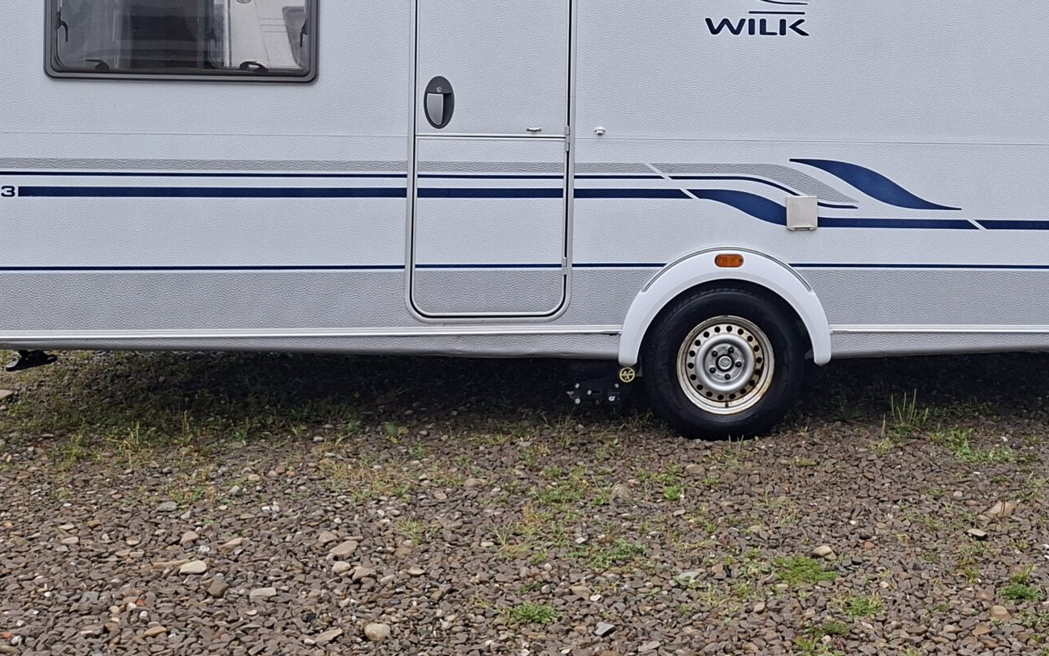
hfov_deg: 41.1
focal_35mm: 48
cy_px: 115
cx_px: 726
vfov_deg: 26.3
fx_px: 1372
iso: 40
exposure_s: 1/661
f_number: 1.8
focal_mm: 5.54
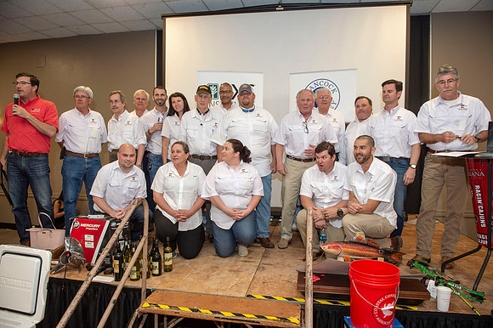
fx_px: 328
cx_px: 246
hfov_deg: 73.8
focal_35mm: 24
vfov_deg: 53.1
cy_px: 164
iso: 800
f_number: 4
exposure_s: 1/160
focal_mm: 24
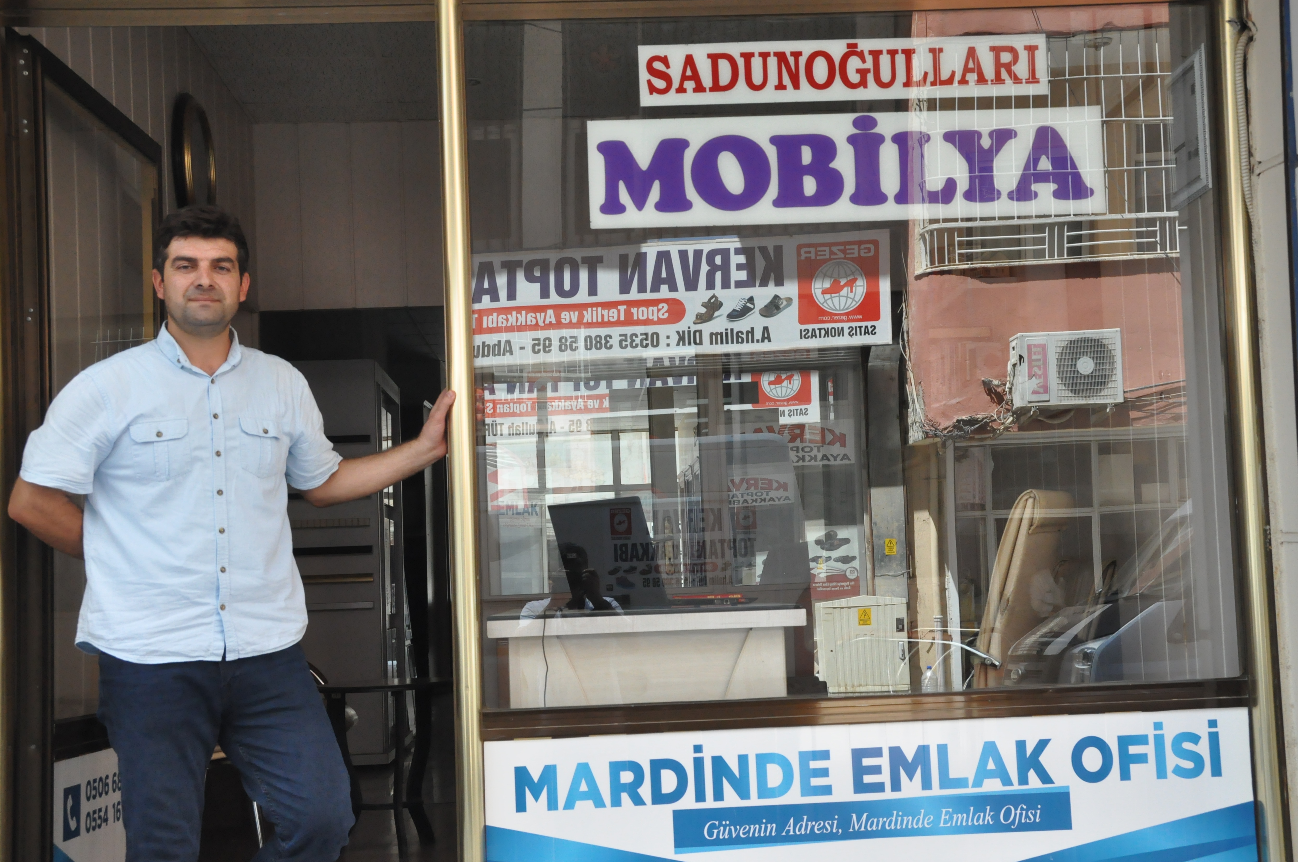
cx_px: 677
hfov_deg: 39.2
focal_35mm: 51
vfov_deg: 26.6
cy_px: 449
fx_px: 1820
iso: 1600
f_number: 9
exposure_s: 1/320
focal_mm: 31
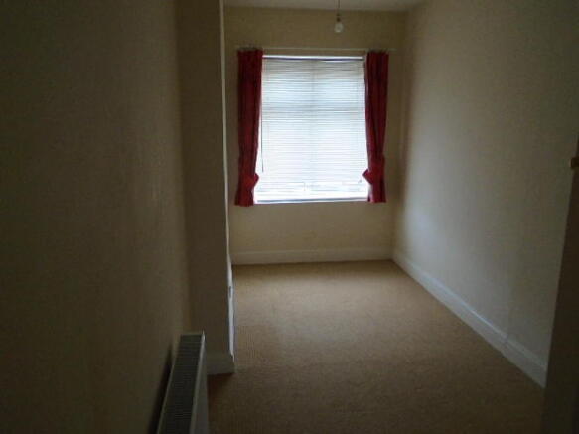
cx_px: 290
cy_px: 217
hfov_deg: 67.3
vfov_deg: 53.0
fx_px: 435
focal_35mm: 26
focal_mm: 4.6
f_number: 3.2
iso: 400
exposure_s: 1/60
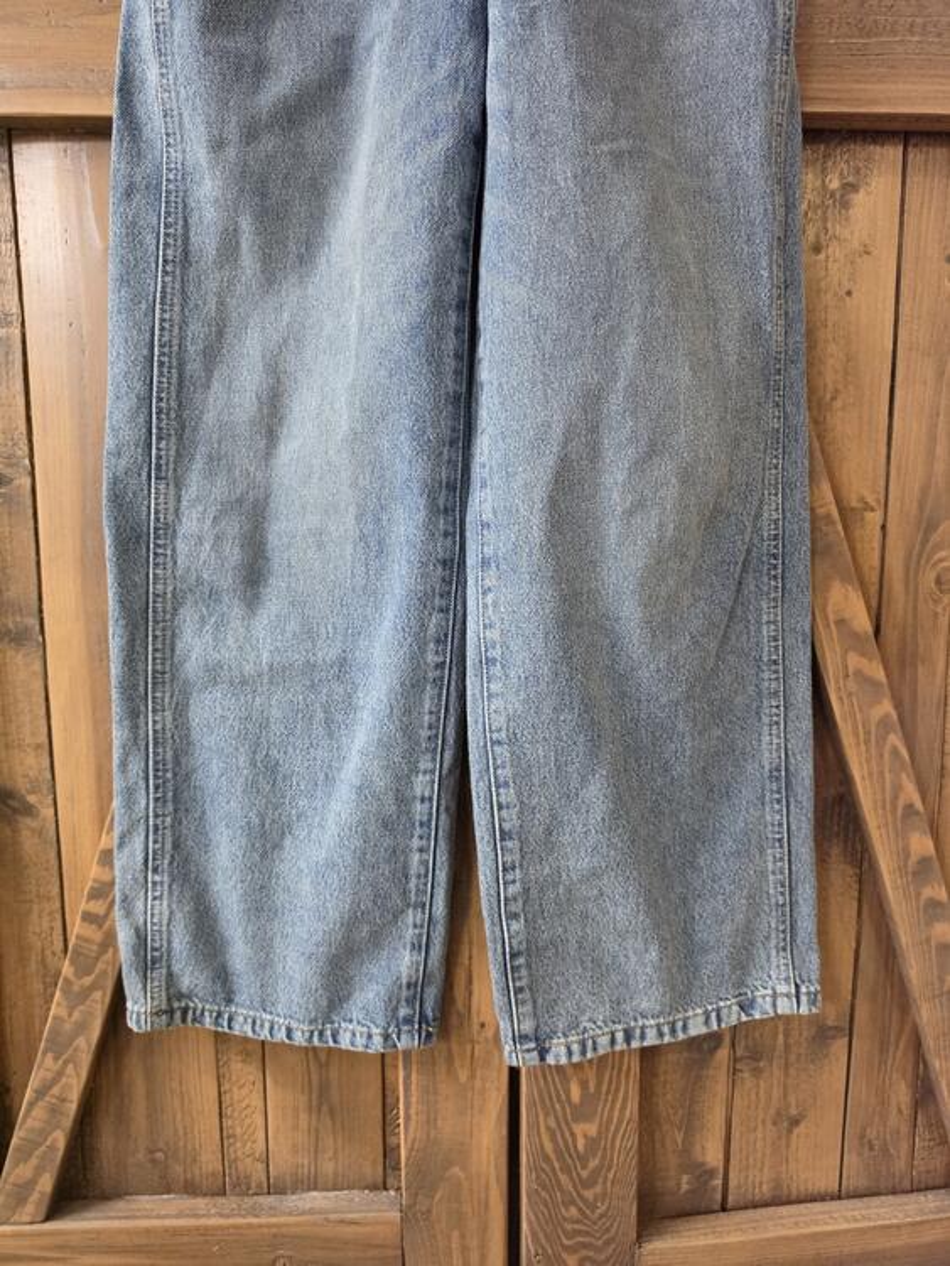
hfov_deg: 58.9
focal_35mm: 23
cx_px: 475
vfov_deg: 73.9
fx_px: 841
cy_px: 633
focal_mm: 6.5
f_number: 1.4
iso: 800
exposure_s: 1/120
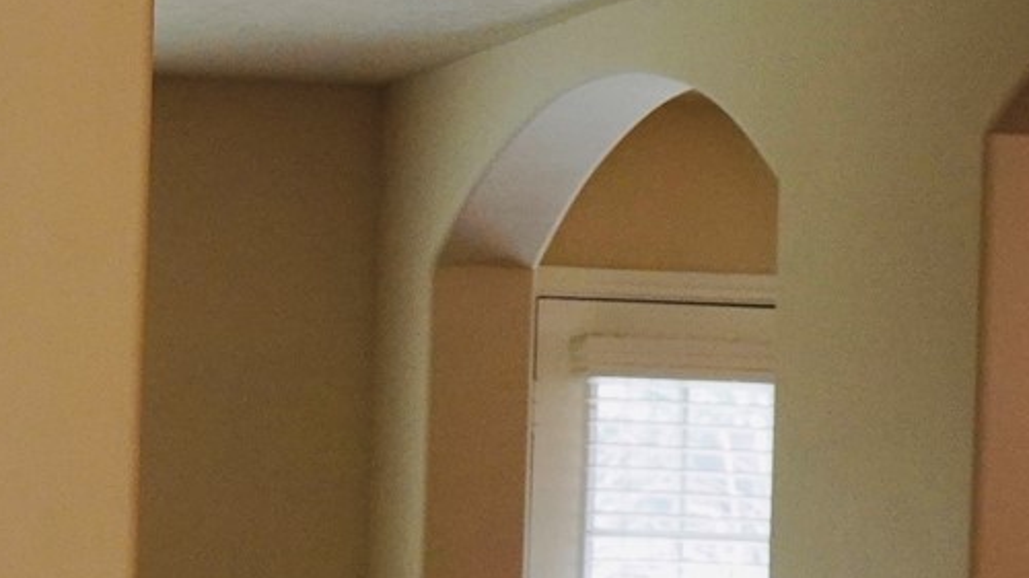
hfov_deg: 10.5
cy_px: 788
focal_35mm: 191
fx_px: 5210
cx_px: -918
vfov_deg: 6.3
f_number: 4
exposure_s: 1/160
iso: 1000
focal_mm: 28
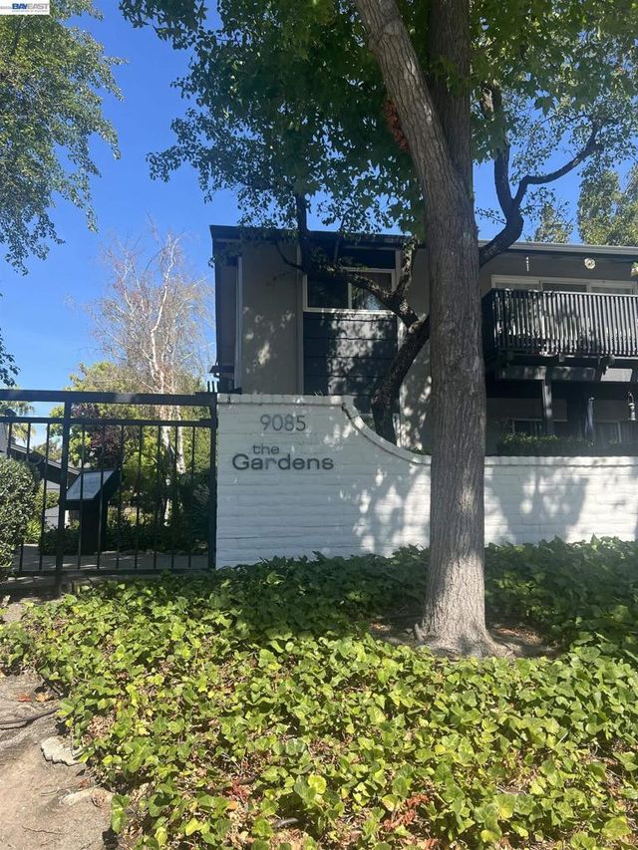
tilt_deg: +8.7
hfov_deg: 53.1
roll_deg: +0.5
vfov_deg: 67.3
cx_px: 319
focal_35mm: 26
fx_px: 639
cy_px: 425
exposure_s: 1/1531
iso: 50
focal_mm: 5.7
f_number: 1.5
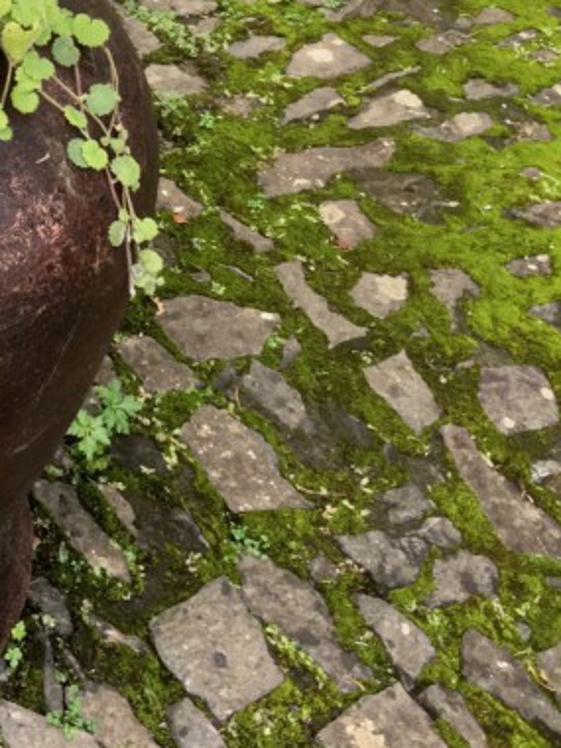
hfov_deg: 17.6
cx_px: -190
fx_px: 1685
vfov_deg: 22.4
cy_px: -219
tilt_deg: -22.1
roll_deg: -2.4
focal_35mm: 78
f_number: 2.2
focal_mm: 4.15
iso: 40
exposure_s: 1/100
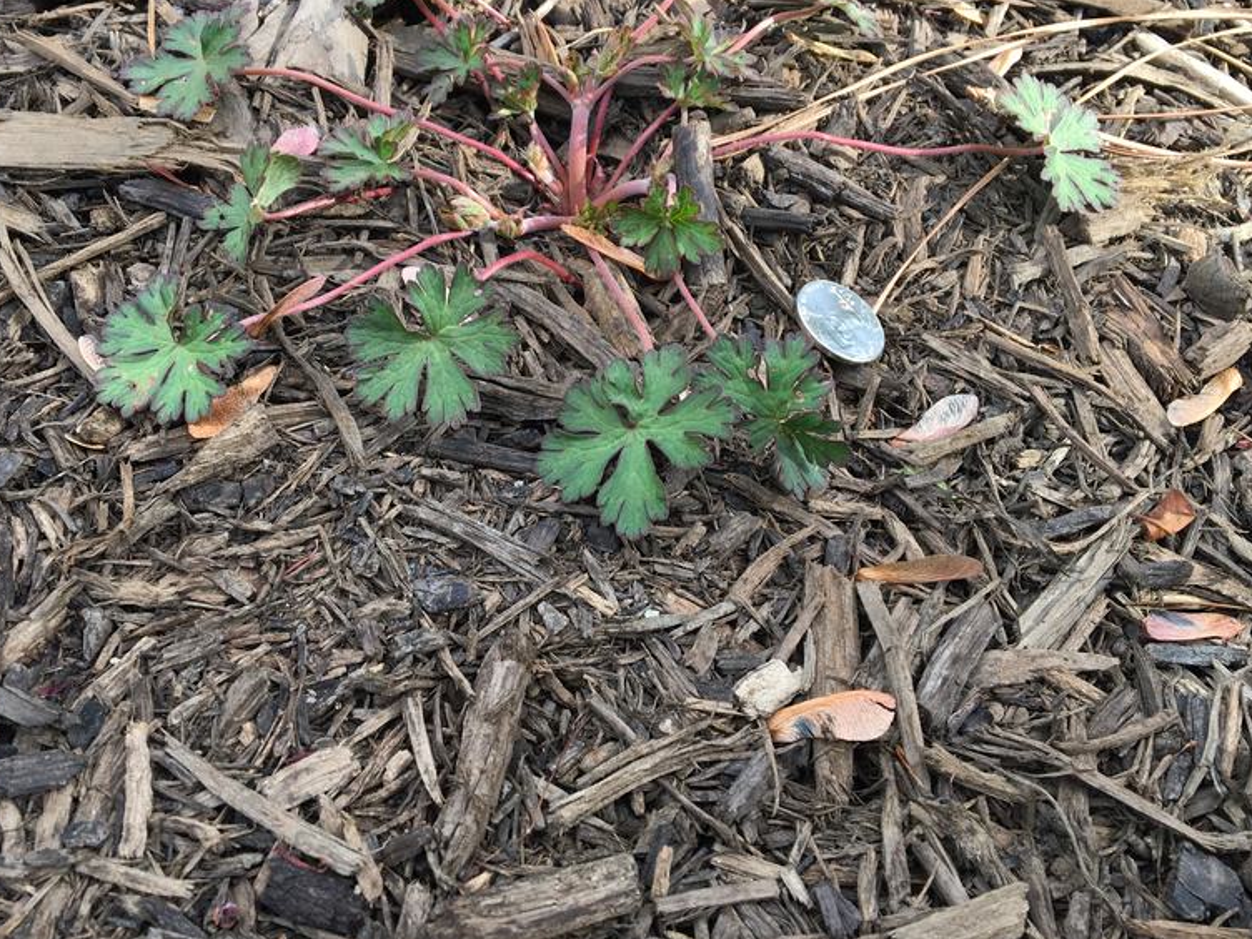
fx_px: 1302
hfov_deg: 51.3
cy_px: 365
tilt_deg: -48.1
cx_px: 569
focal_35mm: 36
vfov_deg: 39.4
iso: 25
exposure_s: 1/225
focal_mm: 4.15
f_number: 2.2
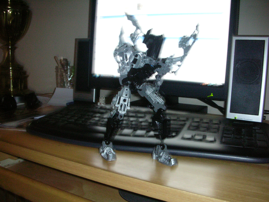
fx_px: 272
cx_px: 134
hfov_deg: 52.6
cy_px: 101
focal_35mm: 35
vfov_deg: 40.7
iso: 200
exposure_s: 1/6.2
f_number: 3
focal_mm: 5.8
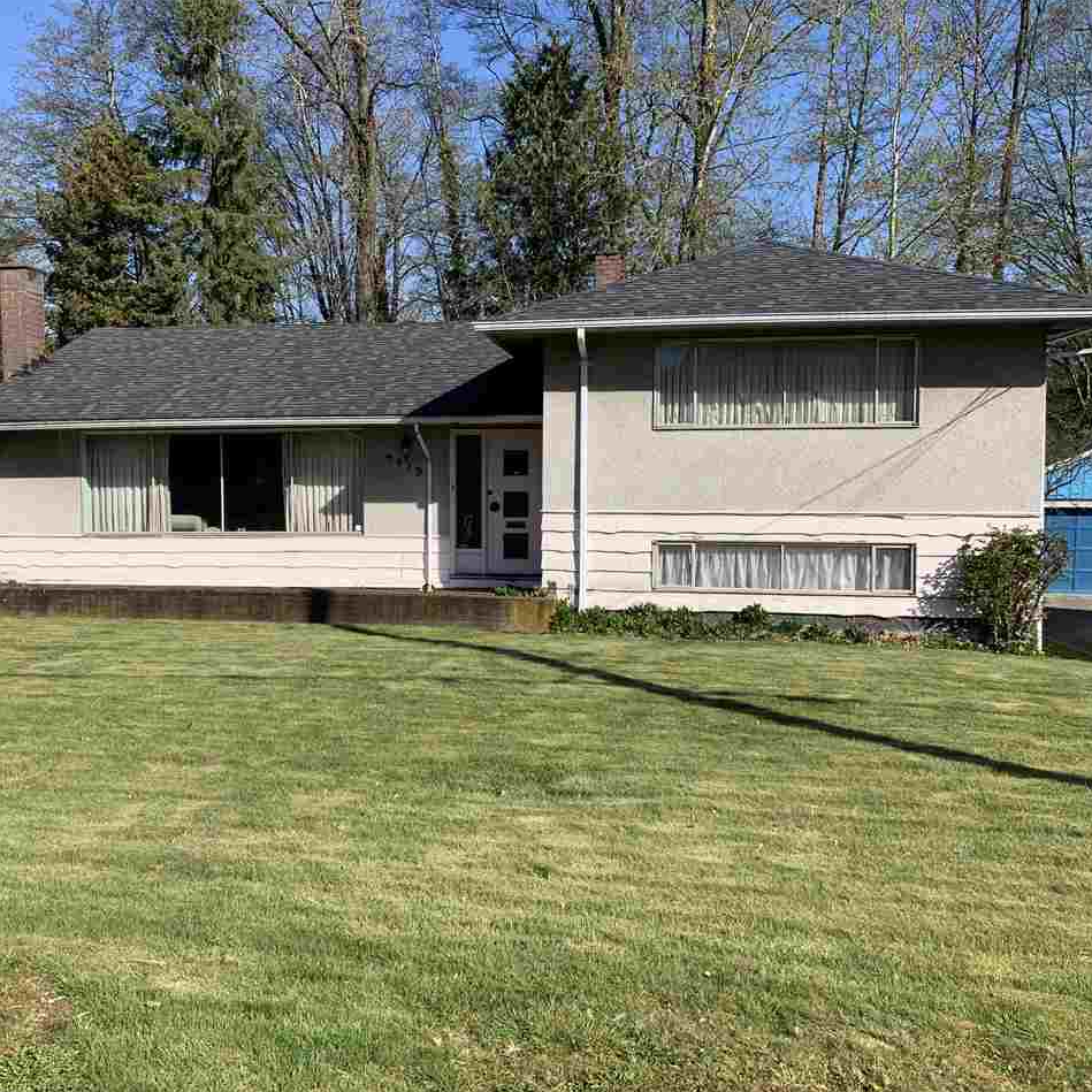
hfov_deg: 52.4
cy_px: 550
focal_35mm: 31
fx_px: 1106
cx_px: 478
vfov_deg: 52.5
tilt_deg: -4.6
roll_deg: +0.2
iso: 25
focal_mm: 4.25
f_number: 1.8
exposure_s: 1/2075
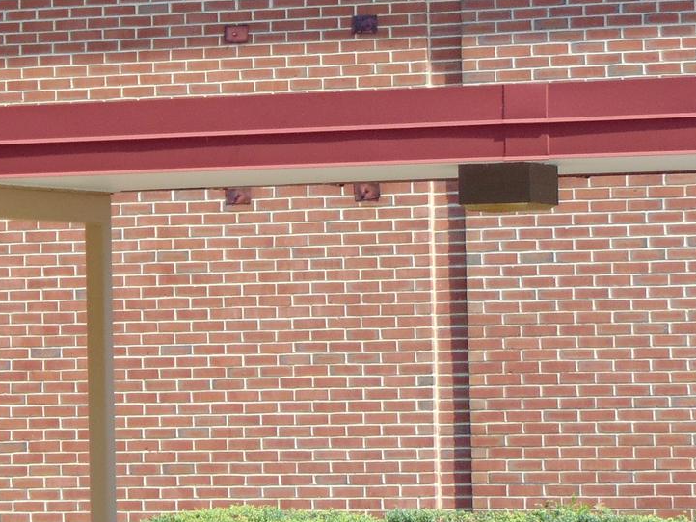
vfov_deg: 4.9
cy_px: 53
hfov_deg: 6.4
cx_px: -92
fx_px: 6155
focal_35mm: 306
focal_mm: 19.4
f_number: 3.9
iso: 80
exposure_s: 1/400
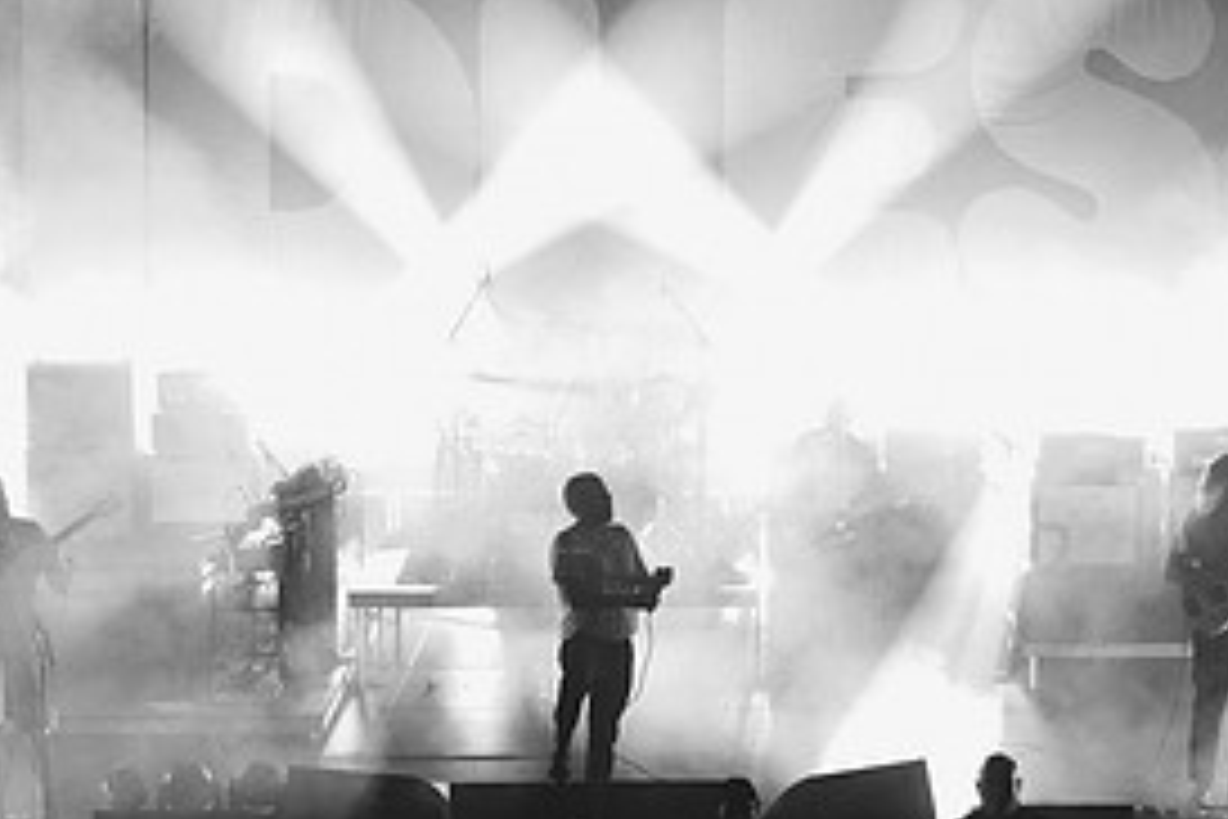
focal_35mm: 83
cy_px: 469
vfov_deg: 16.4
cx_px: 757
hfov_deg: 24.4
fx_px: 2831
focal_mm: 31
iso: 2500
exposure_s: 1/640
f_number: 3.2
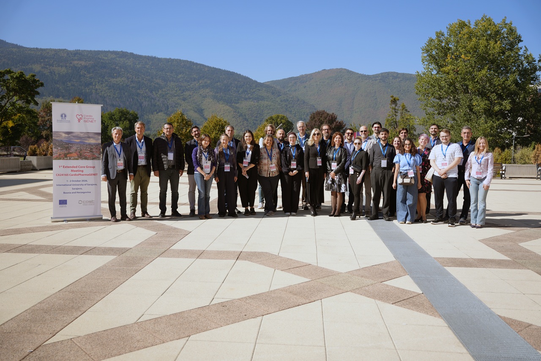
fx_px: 490
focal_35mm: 33
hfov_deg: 57.8
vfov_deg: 40.4
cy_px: 180
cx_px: 270
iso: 160
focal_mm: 32.6
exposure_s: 1/2000
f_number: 3.2
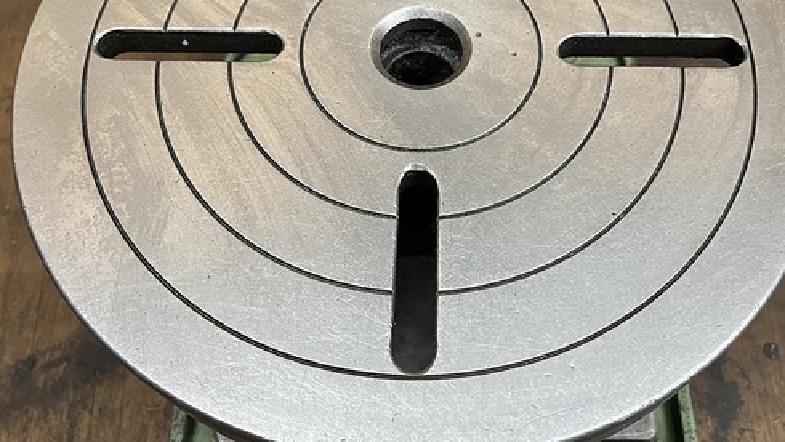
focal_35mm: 37
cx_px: 439
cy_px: 162
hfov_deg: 53.9
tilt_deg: -61.1
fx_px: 770
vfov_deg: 31.9
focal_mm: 5.1
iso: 250
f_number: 1.6
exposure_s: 1/60
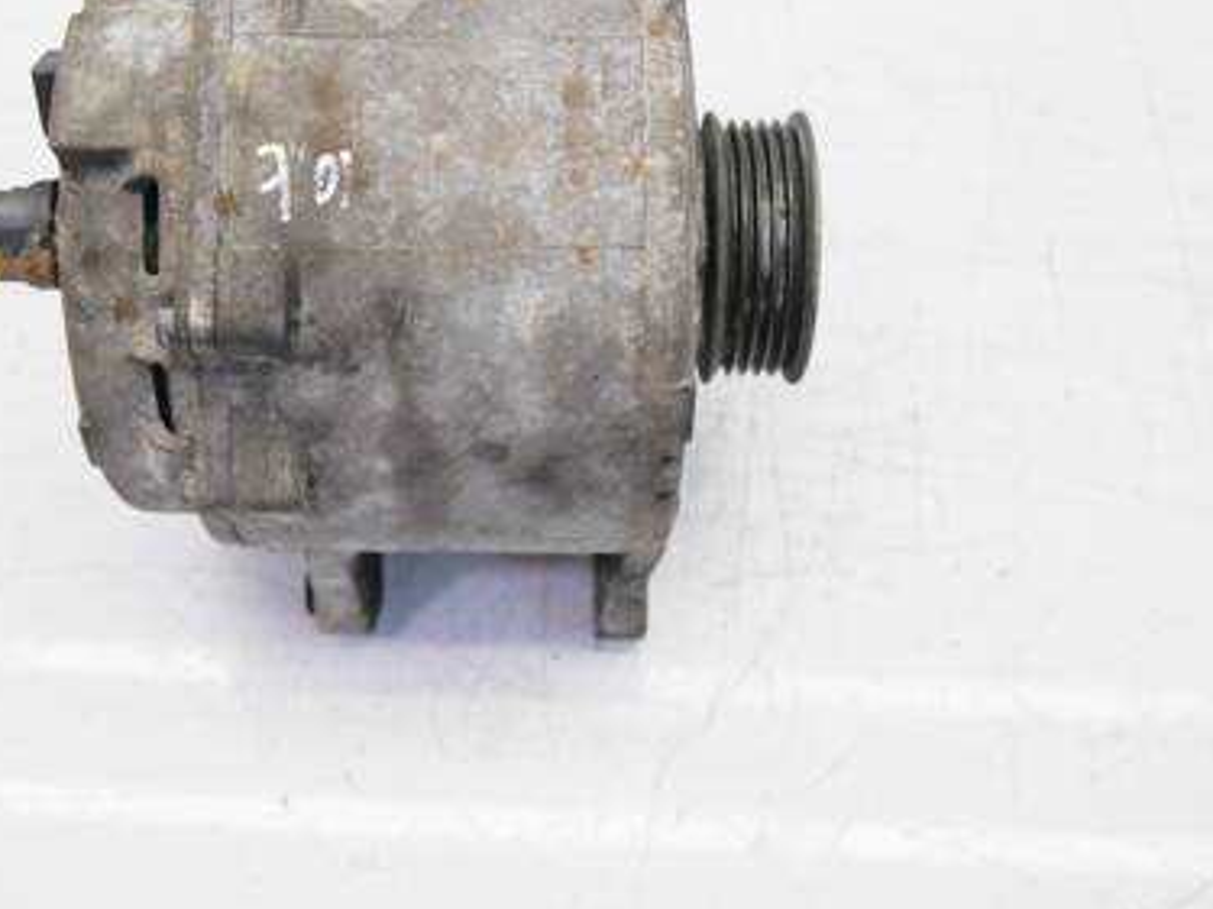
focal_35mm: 41
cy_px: 362
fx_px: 1436
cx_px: 443
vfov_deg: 35.0
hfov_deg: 45.3
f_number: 4
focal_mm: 16
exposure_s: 1/80
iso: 200
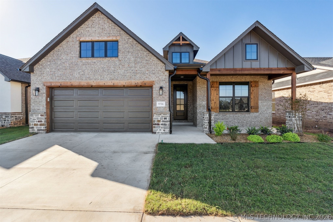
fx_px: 139
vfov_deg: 77.3
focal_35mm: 15
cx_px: 166
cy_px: 111
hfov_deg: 100.4
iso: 200
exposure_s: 1/500
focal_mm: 10.5
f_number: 6.3
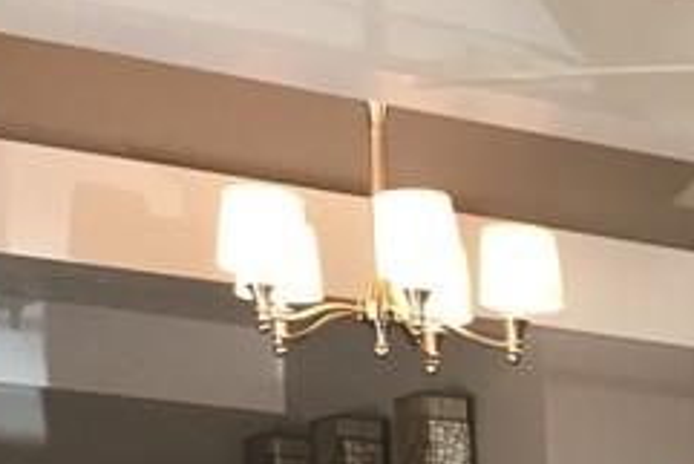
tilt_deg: -8.5
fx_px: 2469
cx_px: 1342
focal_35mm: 128
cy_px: 1043
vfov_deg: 9.7
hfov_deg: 13.8
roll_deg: -1.2
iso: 80
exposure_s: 1/30
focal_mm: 4.15
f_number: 2.2
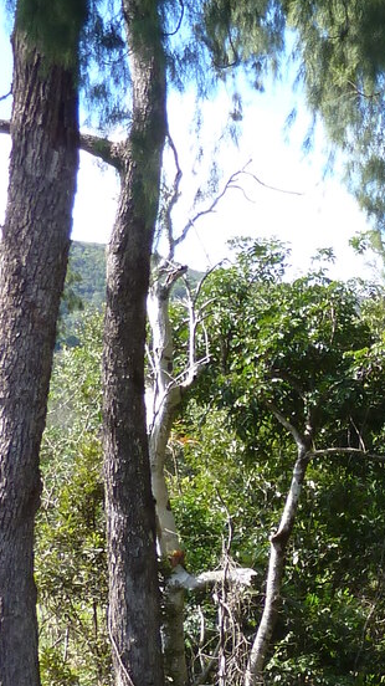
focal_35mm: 79
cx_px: 681
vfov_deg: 25.9
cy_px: 628
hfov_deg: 13.7
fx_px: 1436
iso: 80
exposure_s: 1/125
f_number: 3.5
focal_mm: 4.1
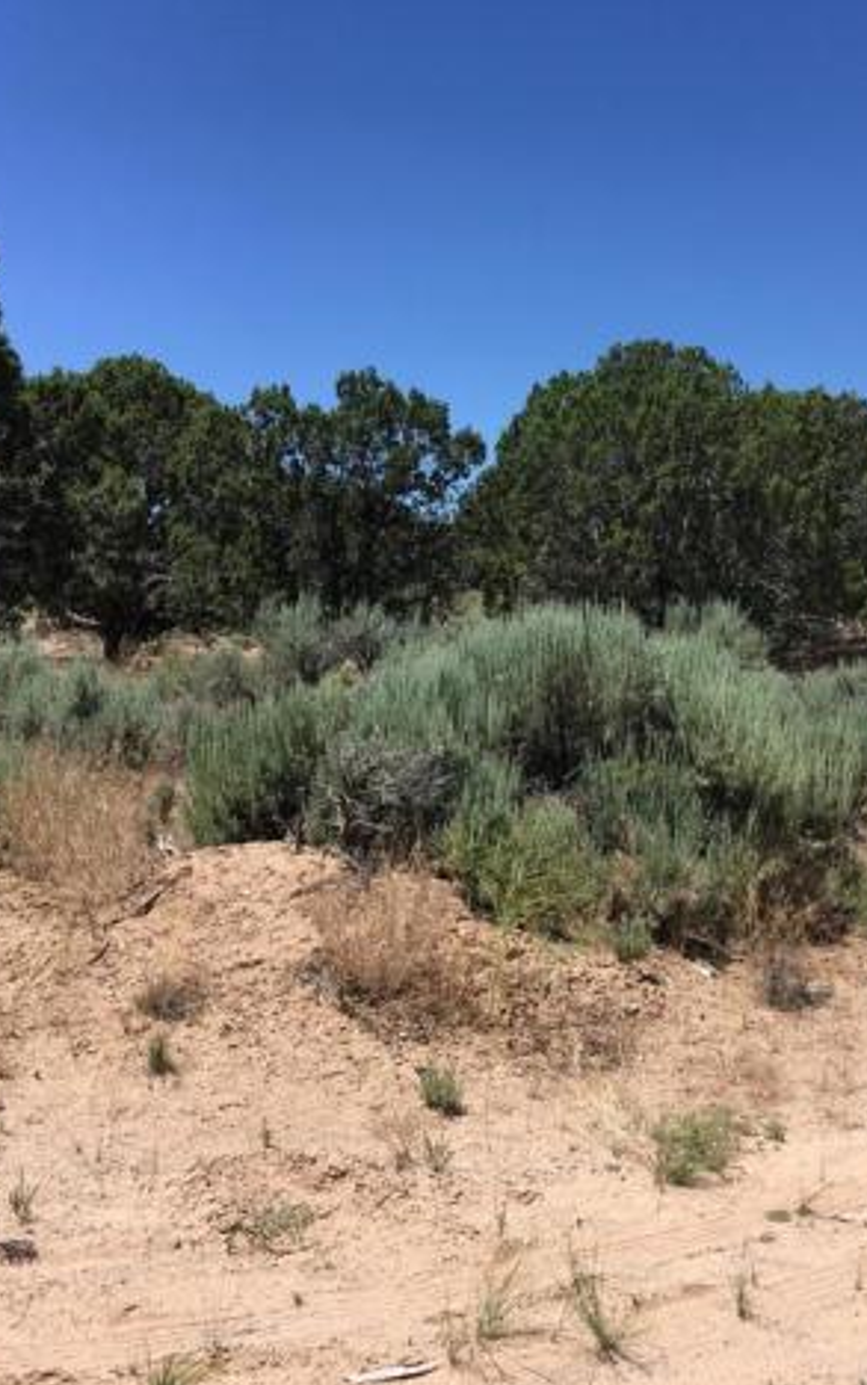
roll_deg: +0.5
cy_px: 701
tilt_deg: +0.3
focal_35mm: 42
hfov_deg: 30.2
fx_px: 1586
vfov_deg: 47.2
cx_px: 621
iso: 25
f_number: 2.2
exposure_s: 1/1789
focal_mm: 4.15
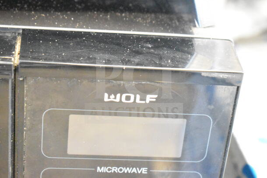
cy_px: 89
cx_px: 134
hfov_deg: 24.6
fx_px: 612
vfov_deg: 16.6
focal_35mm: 82
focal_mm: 55
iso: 25600
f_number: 5.6
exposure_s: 1/50
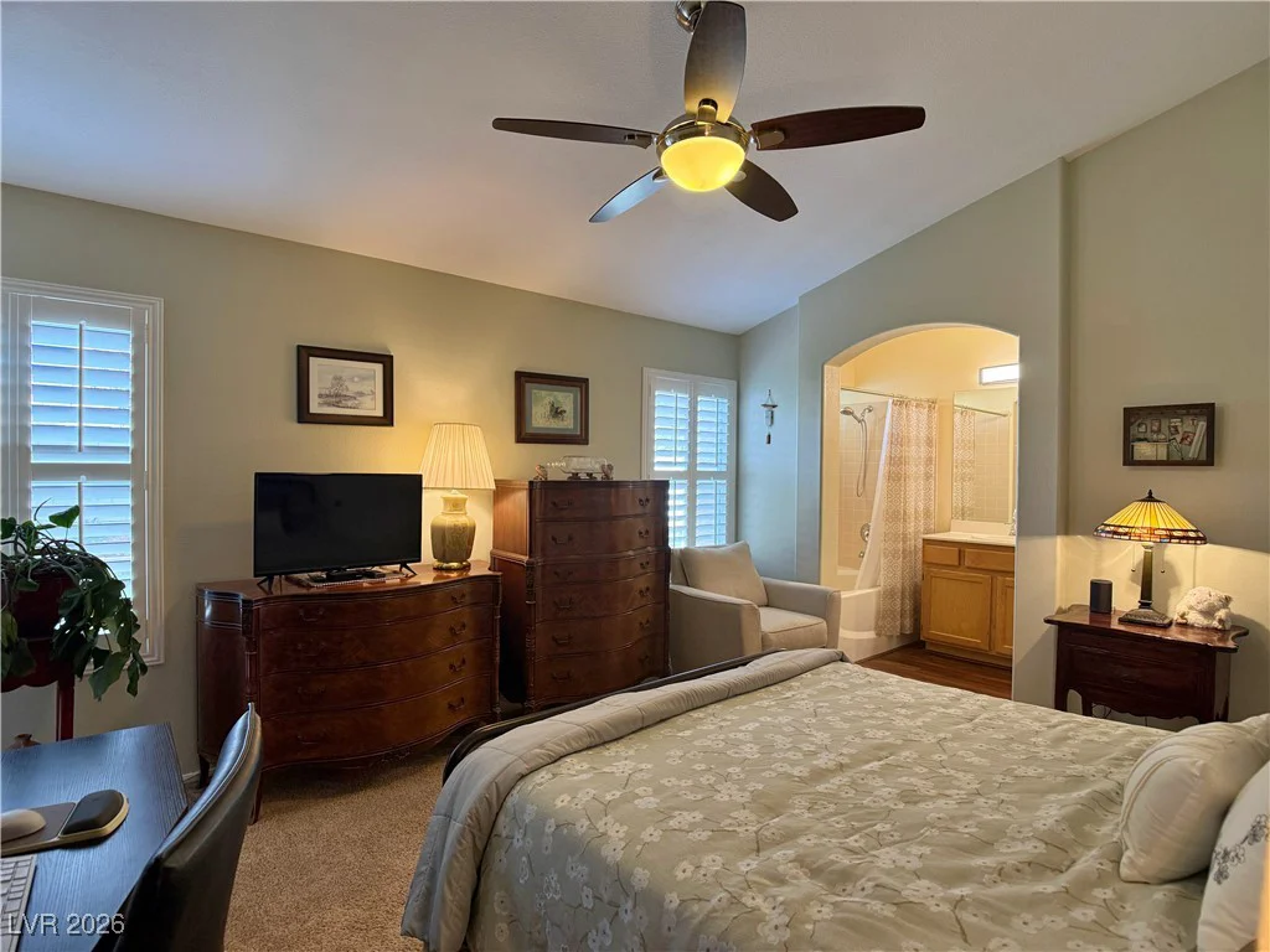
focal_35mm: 24
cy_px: 476
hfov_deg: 71.6
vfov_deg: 56.8
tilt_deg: -0.6
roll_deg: -0.2
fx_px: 881
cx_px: 635
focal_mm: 6.76
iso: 250
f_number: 1.78
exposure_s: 1/120
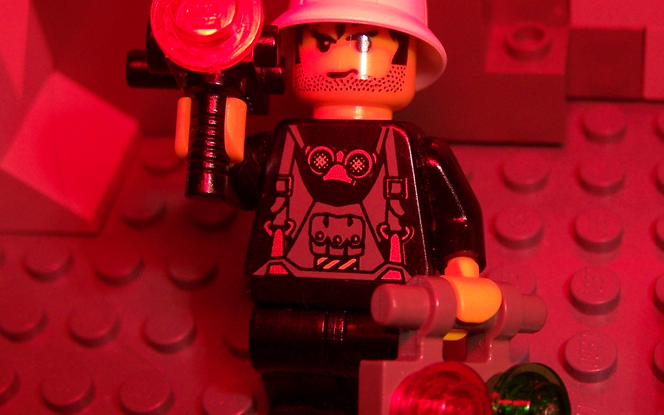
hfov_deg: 31.8
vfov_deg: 20.3
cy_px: 224
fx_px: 1158
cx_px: 431
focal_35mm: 64
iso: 80
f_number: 2.8
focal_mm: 6.3
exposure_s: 1/60
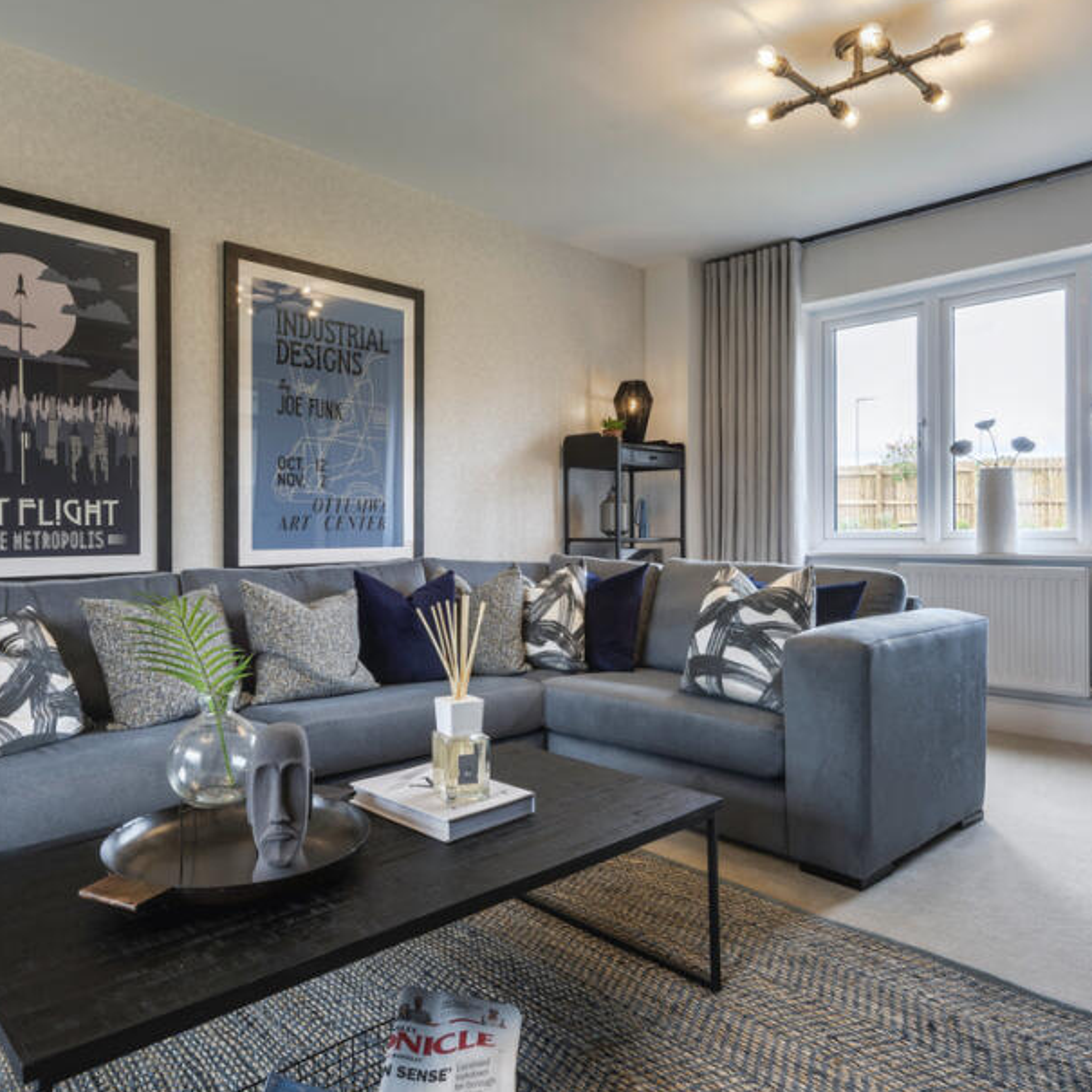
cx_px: 484
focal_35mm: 23
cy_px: 562
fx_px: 821
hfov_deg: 67.0
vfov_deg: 67.2
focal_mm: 16
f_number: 16
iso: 80
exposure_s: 1/6
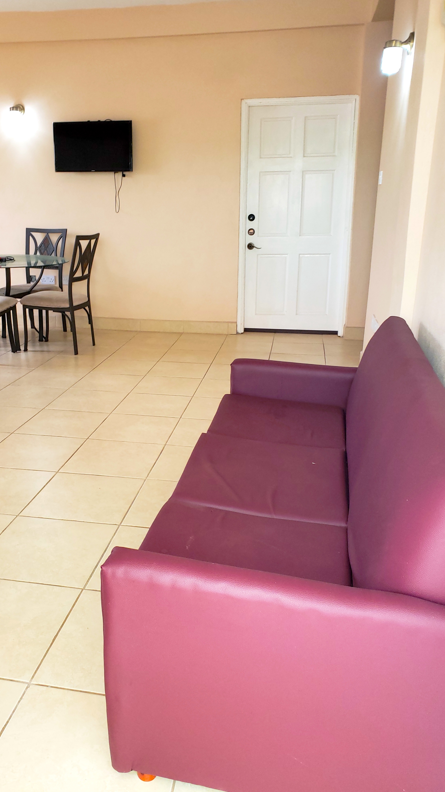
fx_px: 608
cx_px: 154
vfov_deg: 66.1
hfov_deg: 39.8
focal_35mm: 29
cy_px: 394
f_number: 2.4
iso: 125
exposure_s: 1/25
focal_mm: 4.3
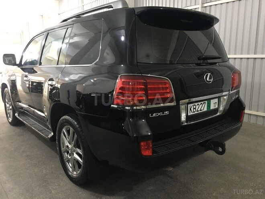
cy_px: 100
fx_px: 222
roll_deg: -0.5
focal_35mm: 29
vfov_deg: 48.2
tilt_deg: -11.2
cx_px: 132
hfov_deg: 61.7
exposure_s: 1/17
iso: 250
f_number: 2.2
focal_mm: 4.15
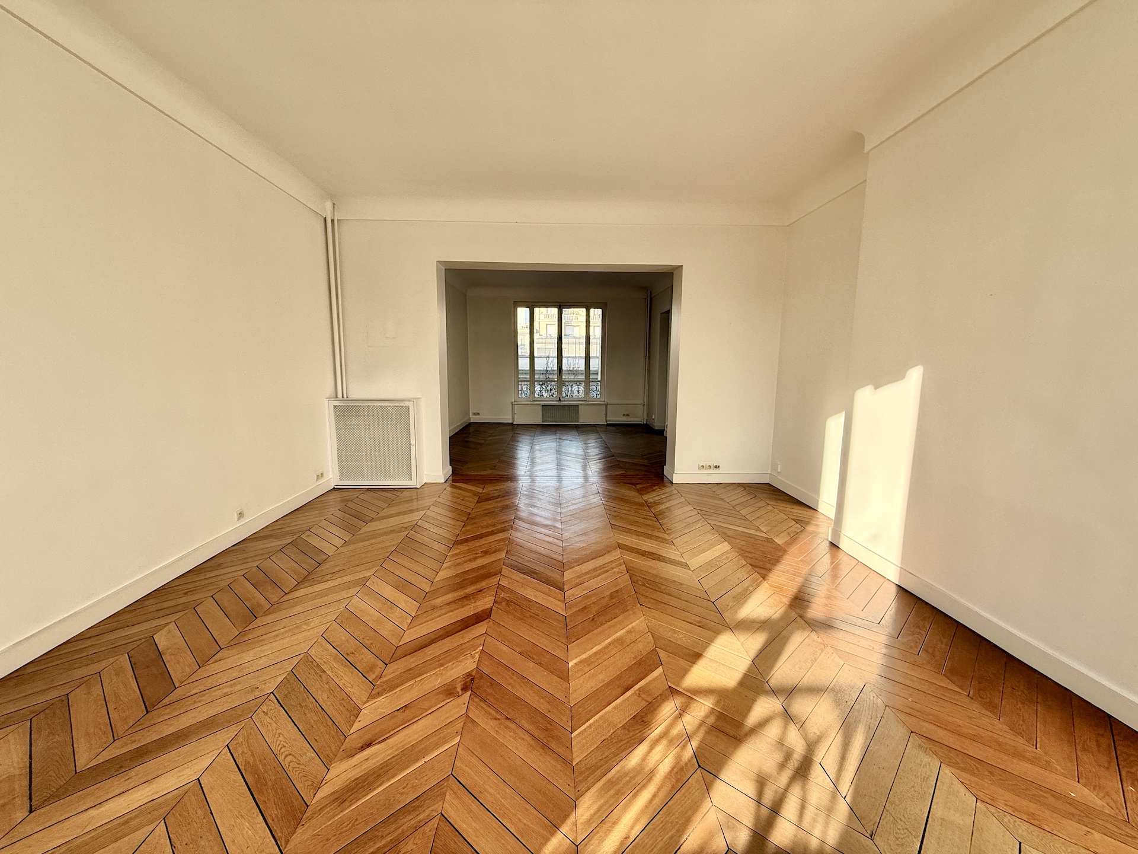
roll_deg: -0.2
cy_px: 427
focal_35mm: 14
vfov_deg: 85.7
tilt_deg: -7.7
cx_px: 569
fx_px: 460
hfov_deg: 102.1
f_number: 2.2
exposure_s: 1/331
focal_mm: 2.22
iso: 64
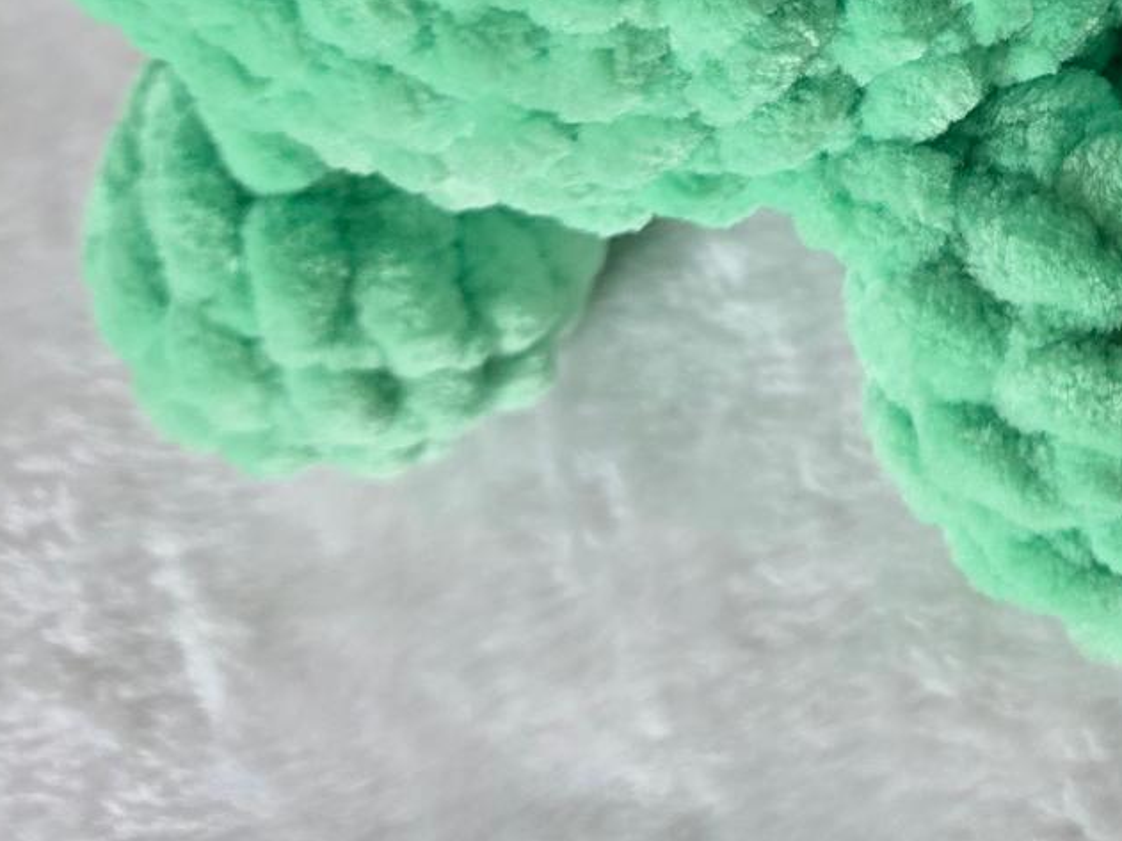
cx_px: 1175
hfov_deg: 26.0
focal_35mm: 70
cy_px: -352
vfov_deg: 18.9
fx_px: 2268
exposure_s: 1/120
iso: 640
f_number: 1.8
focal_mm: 5.4
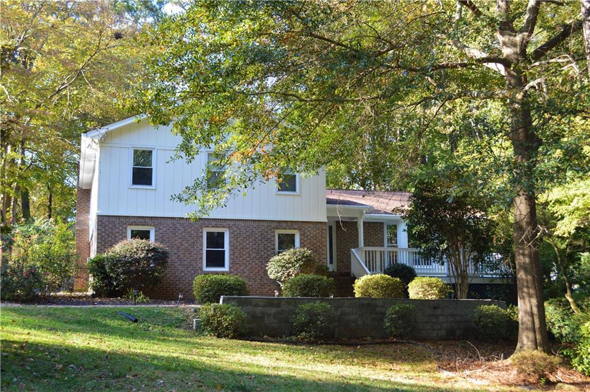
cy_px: 196
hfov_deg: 43.7
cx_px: 295
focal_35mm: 45
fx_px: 737
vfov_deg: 29.8
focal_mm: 30
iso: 400
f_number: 5.6
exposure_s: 1/100
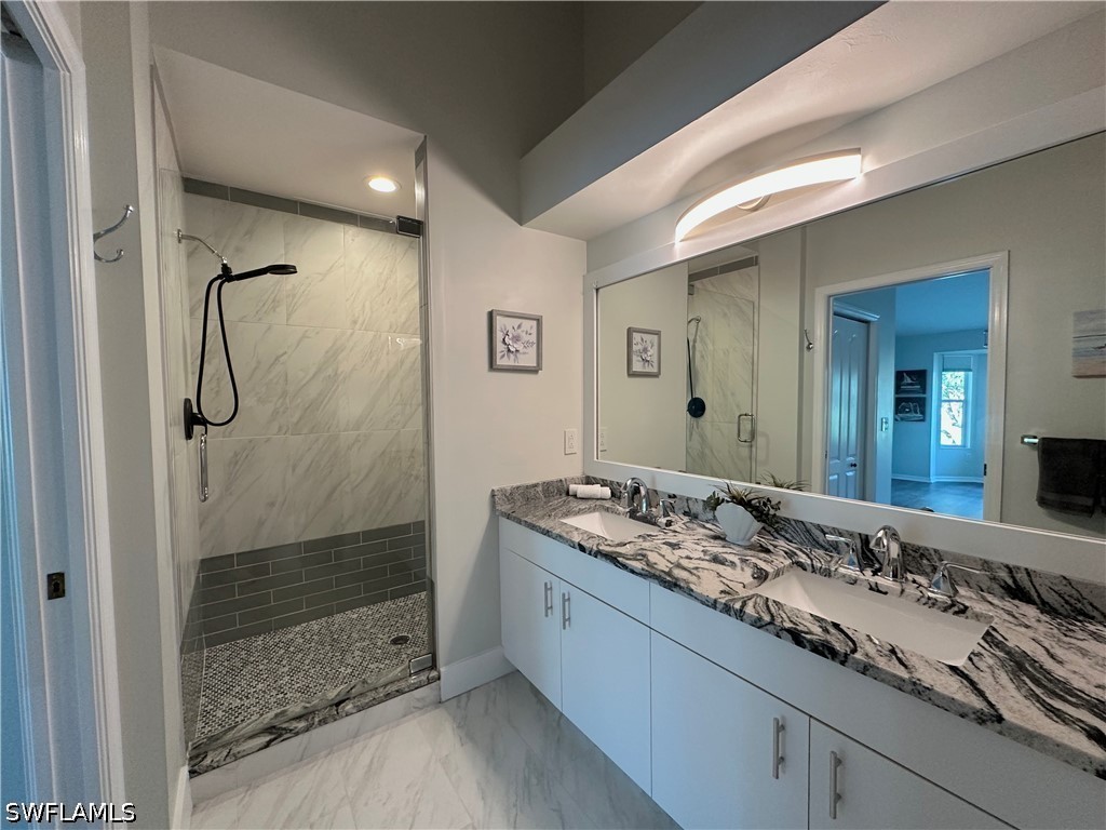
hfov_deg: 102.1
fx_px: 447
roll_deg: +0.9
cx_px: 553
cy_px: 415
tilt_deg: -2.2
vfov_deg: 85.7
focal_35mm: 14
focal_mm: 2.22
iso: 250
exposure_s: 1/120
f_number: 2.2
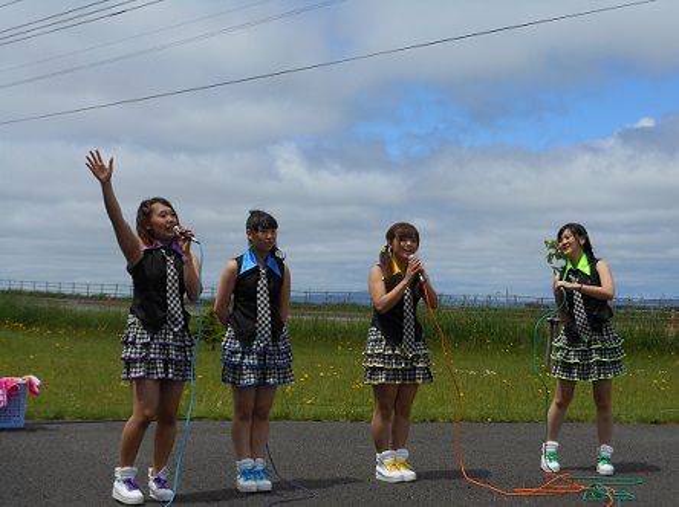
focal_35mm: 63
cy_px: 254
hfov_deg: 30.8
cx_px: 340
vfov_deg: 23.2
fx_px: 1234
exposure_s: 1/1000
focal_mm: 11.2
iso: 80
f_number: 5
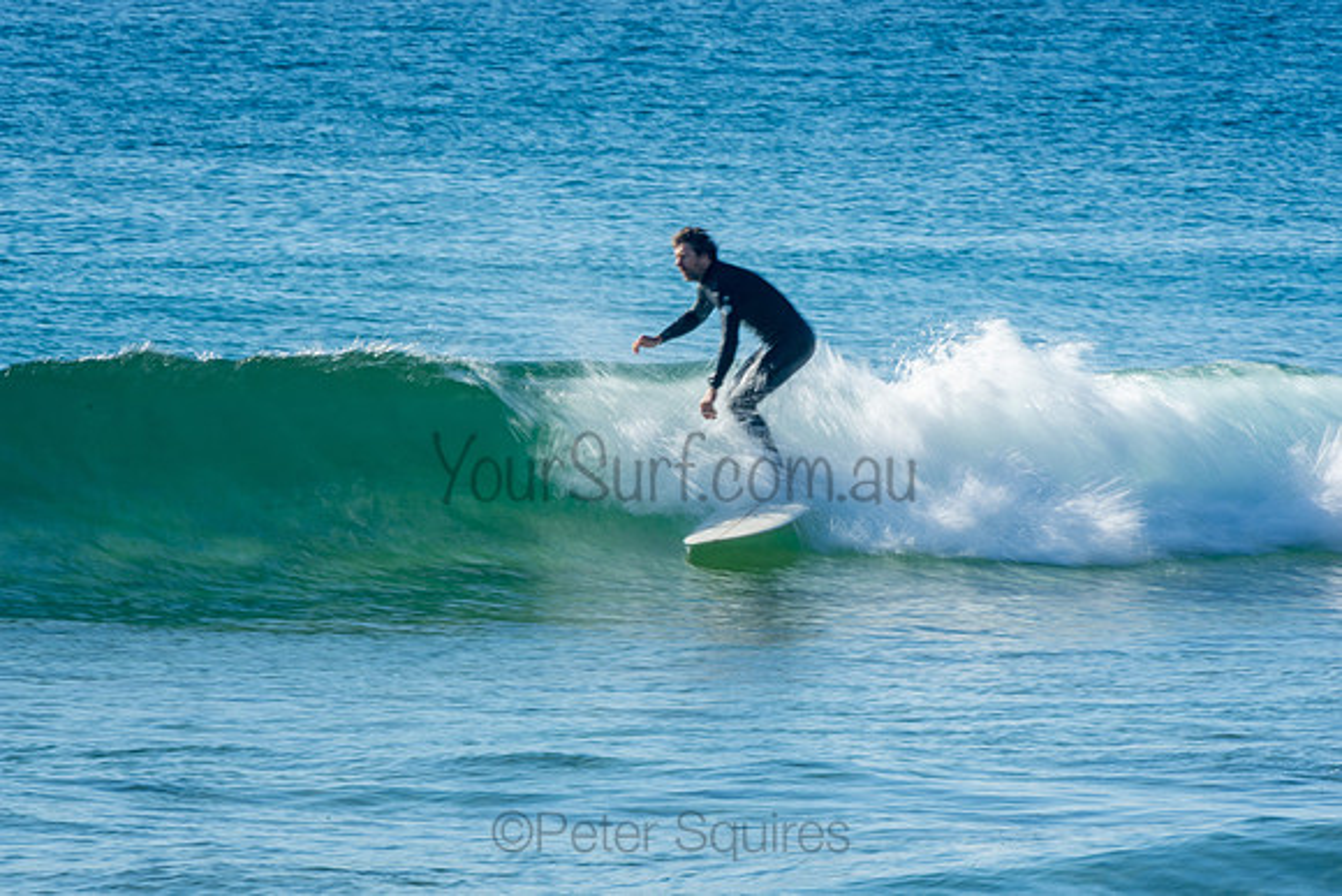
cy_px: 448
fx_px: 22371
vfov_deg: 2.3
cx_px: 671
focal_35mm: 600
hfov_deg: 3.4
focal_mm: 400
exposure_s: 1/25
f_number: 25
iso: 100
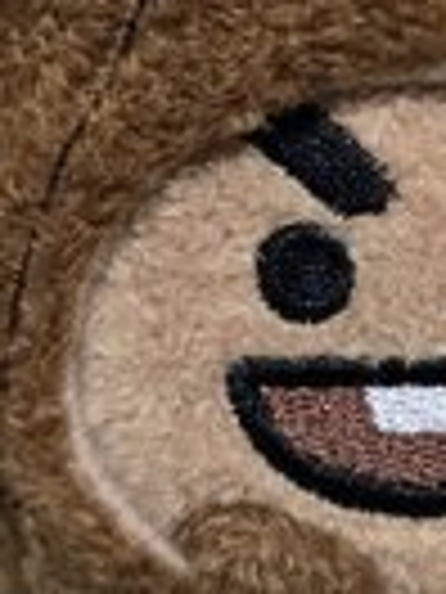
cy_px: 119
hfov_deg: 15.5
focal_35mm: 93
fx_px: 1598
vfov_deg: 20.8
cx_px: 464
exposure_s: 1/120
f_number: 1.7
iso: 800
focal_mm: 6.3
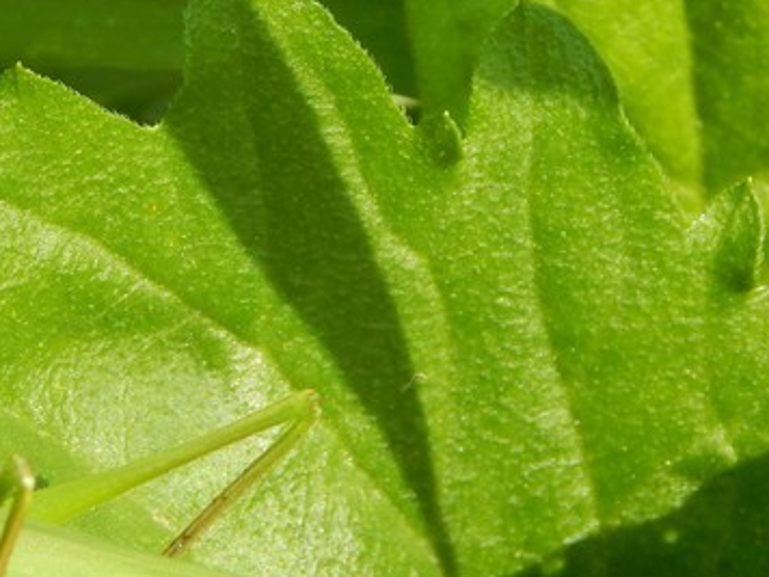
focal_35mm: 314
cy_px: 279
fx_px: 6976
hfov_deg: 6.3
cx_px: -51
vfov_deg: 4.7
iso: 125
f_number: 4.8
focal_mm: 23.4
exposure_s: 1/500
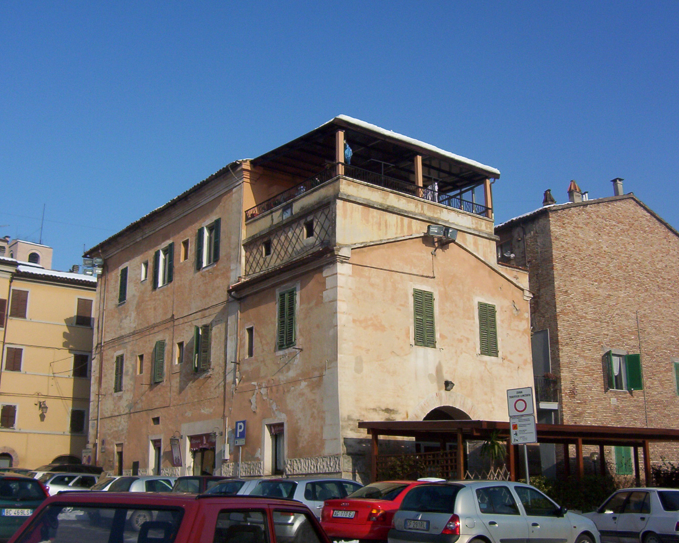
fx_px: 764
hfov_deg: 47.9
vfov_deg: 39.1
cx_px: 344
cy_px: 275
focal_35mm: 38
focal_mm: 5.54
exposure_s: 1/1148
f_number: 5.24
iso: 100
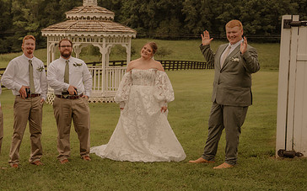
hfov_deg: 31.1
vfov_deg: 20.0
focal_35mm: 65
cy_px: 95
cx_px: 83
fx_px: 544
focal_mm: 40
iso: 250
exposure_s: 1/800
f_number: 3.2
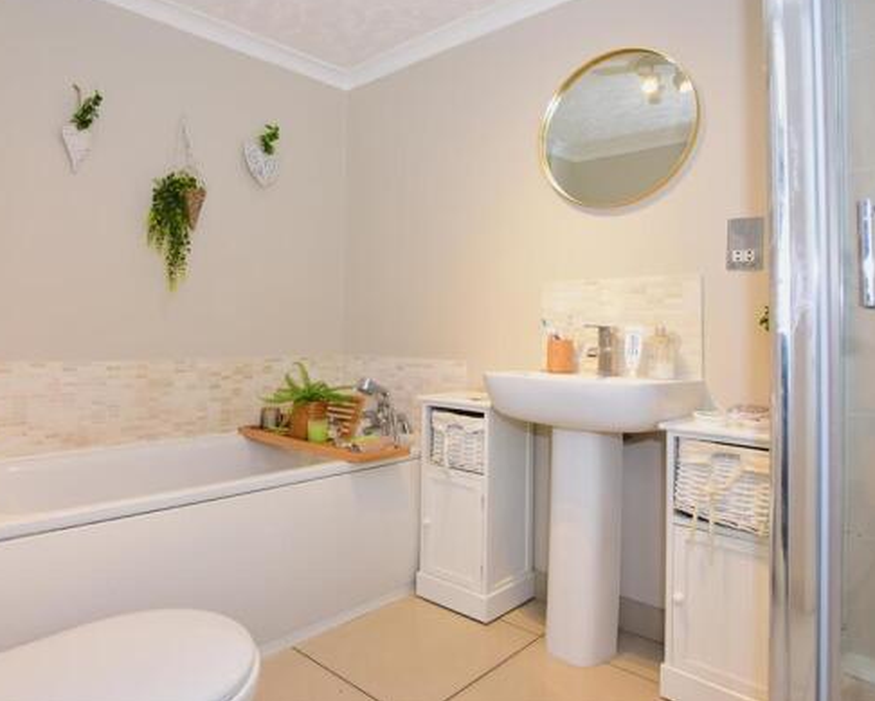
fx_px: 492
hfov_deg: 81.9
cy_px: 311
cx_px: 337
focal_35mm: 19
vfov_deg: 70.6
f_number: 5.6
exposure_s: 1/25
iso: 400
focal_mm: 10
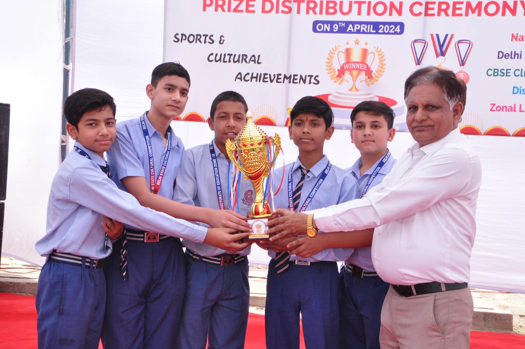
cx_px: 262
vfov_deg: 31.8
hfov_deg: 46.4
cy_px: 174
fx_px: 612
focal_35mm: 42
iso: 1000
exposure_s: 1/125
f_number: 16
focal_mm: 28
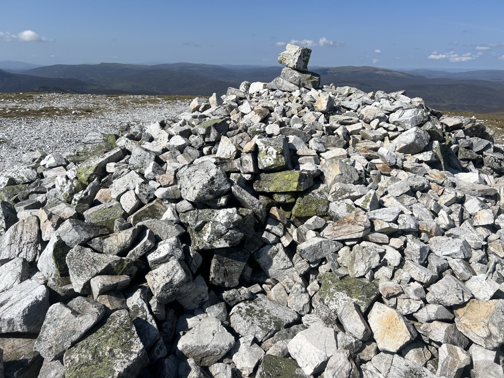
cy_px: 189
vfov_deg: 53.1
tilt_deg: -18.0
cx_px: 252
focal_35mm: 26
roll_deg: -0.3
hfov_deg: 67.3
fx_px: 379
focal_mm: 5.7
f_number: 1.5
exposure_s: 1/8000
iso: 50
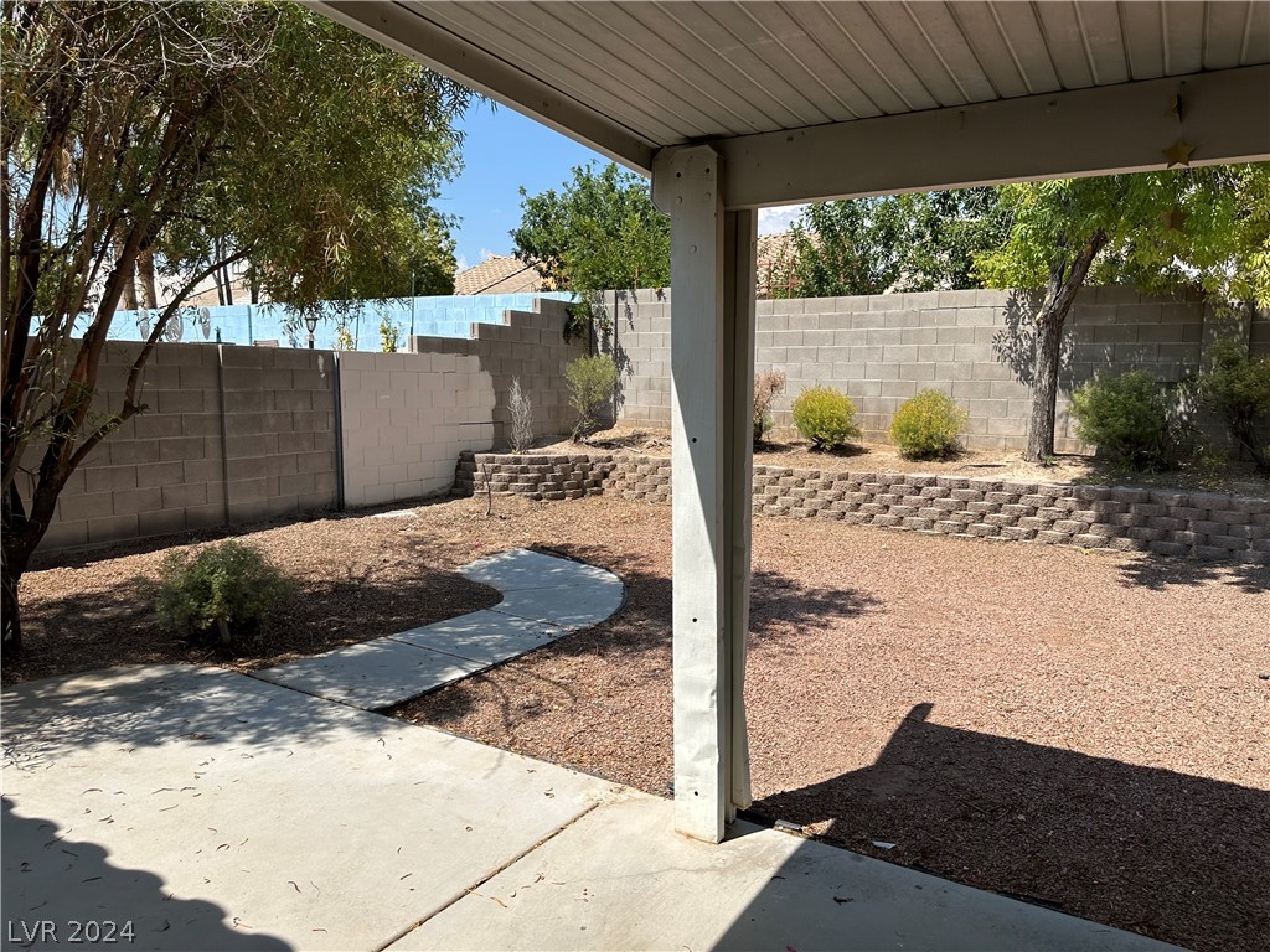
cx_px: 635
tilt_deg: -6.6
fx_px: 881
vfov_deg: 56.8
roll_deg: -1.1
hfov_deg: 71.6
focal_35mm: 24
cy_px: 476
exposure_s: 1/4762
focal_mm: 6.86
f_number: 1.78
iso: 80
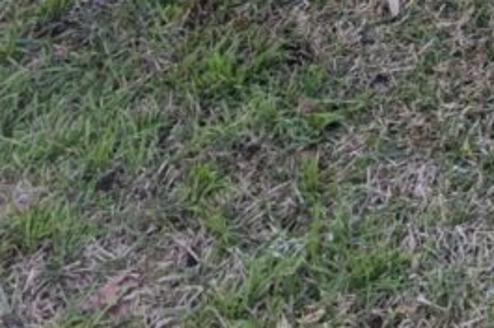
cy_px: -321
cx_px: 823
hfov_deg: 16.4
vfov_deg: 11.4
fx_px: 1494
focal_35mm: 109
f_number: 2
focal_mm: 4.67
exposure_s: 1/447
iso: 38
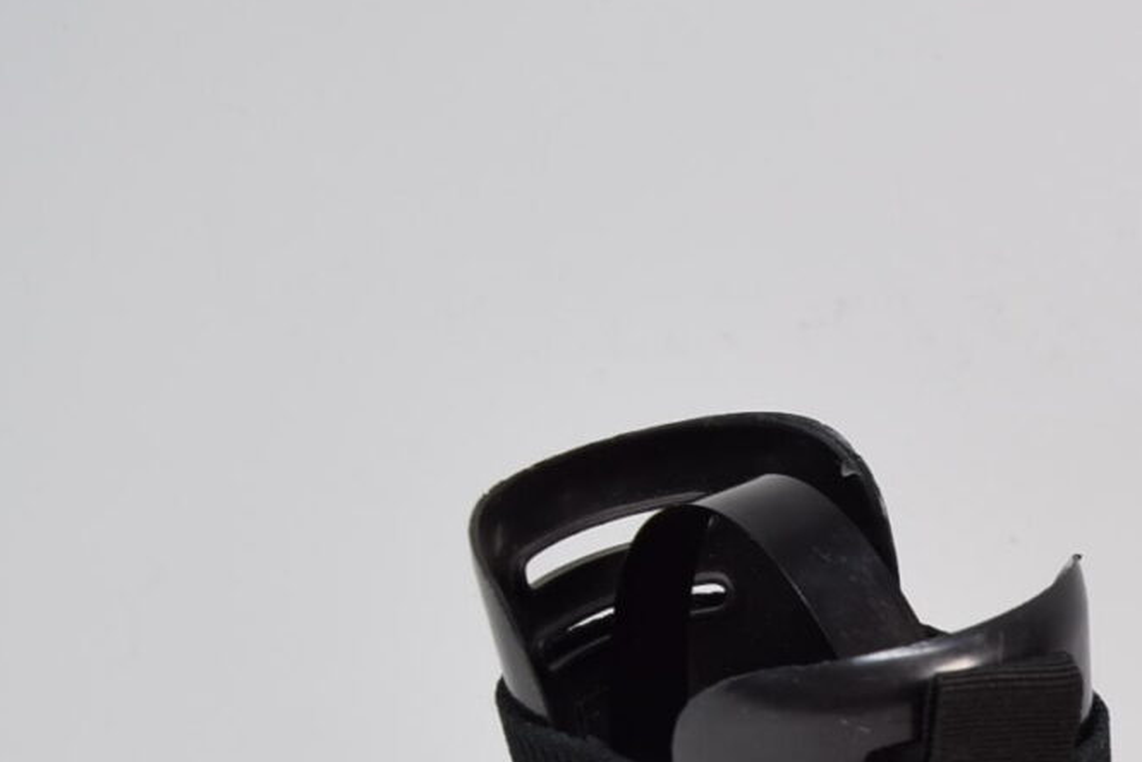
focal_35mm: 104
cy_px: 1434
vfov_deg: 12.0
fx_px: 3300
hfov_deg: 18.1
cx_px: 1561
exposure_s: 1/80
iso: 160
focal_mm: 18
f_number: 5
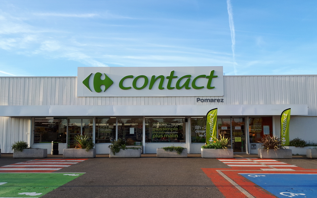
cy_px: 113
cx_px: 160
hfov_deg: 64.6
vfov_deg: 43.0
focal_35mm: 29
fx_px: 251
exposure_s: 1/338
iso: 40
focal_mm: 3.6
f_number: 1.9
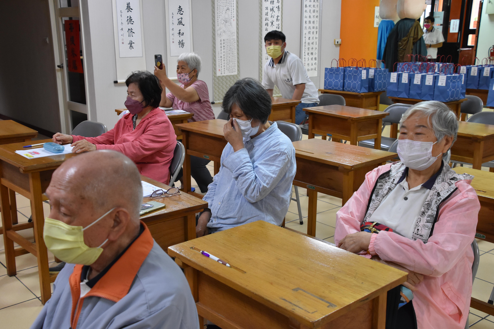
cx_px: 247
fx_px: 535
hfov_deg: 49.6
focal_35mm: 39
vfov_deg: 34.2
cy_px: 164
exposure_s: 1/100
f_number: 5
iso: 1600
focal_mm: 26
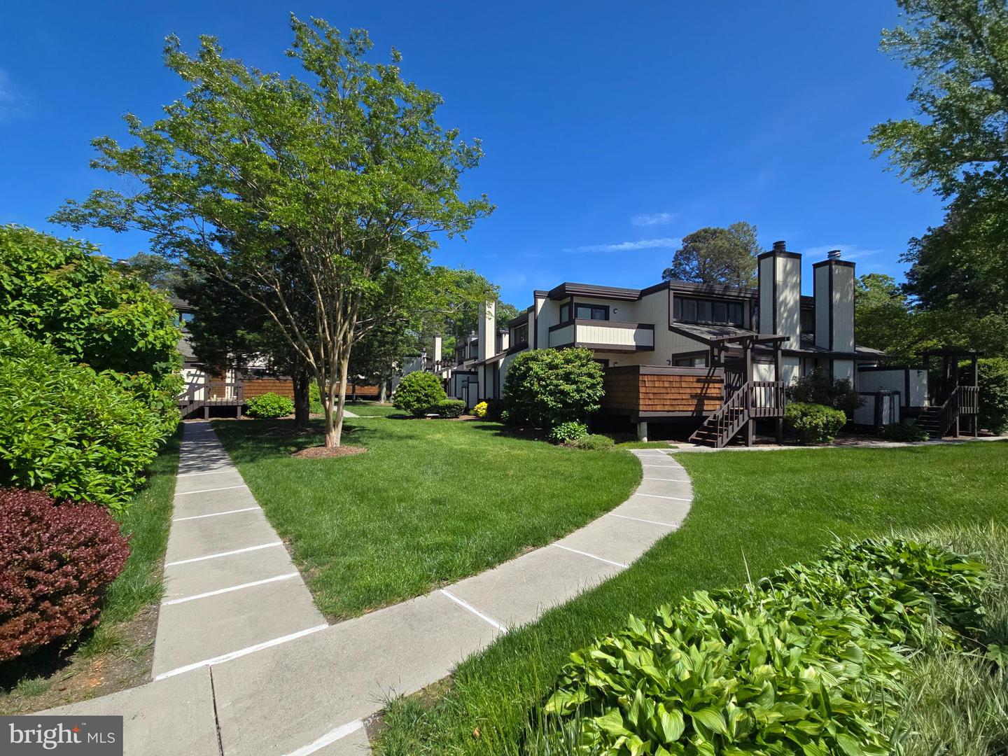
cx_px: 504
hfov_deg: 106.2
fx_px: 379
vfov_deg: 89.9
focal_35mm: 13
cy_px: 378
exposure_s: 1/1819
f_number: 2.2
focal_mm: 2.2
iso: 50
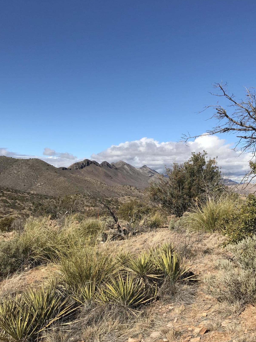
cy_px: 191
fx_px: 345
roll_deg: +0.8
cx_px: 148
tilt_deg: -2.2
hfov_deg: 40.6
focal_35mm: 35
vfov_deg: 52.5
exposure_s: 1/3546
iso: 20
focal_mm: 3.99
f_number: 1.8
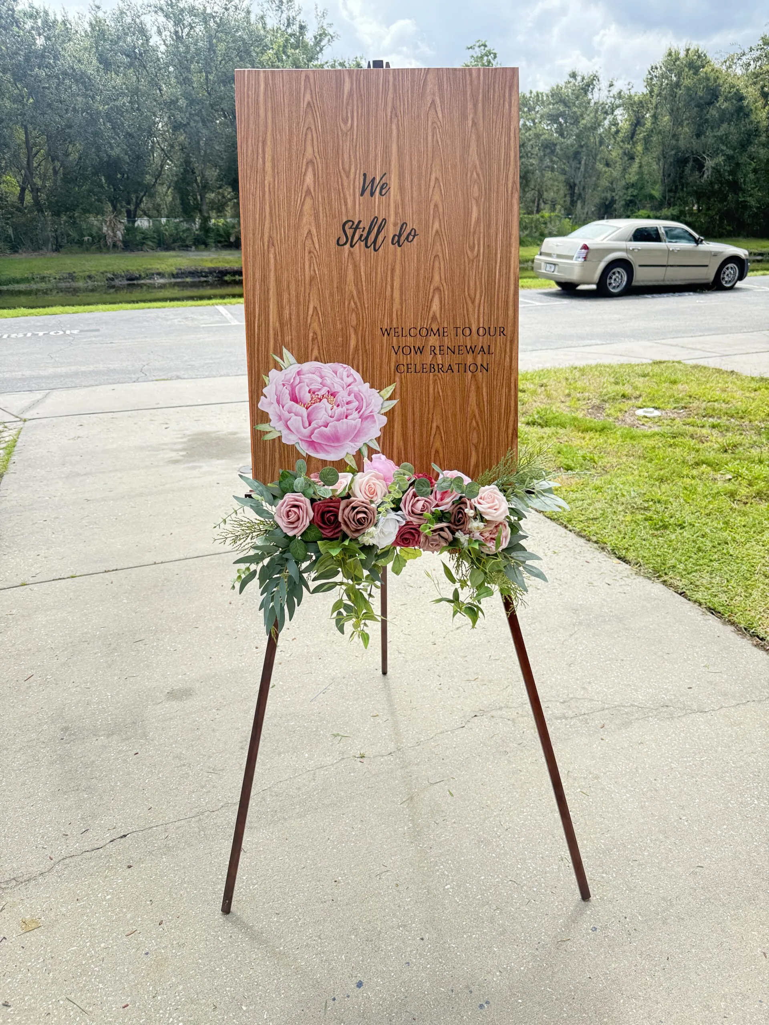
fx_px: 711
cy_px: 512
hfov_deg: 56.8
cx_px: 384
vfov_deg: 71.6
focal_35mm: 24
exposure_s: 1/1410
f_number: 1.78
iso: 100
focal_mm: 6.76
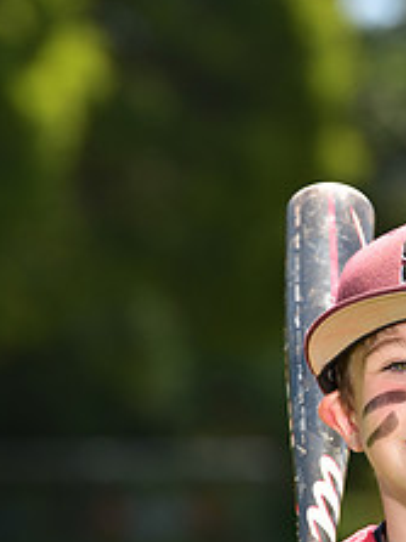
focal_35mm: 426
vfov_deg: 4.6
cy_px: 671
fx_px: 6668
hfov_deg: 3.5
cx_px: 439
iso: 80
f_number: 5
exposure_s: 1/200
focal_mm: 170
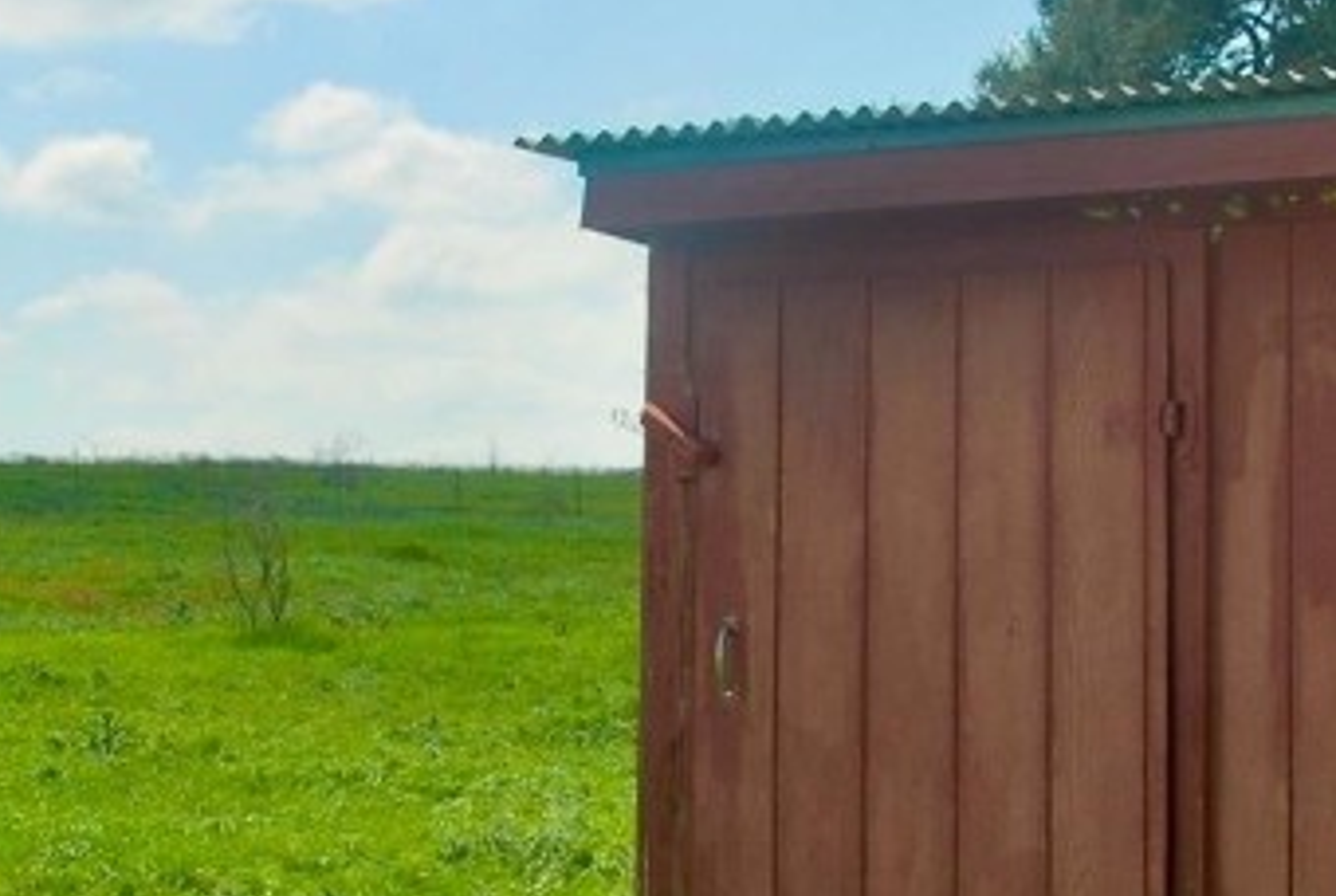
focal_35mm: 147
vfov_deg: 9.4
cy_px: 464
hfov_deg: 14.0
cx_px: 809
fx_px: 5453
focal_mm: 29
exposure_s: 1/200
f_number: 10
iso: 100
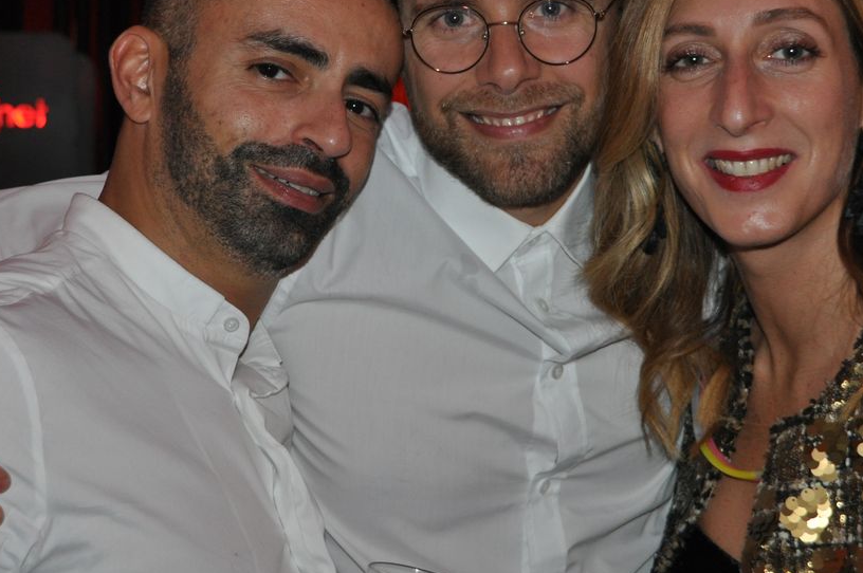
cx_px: 459
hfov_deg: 25.4
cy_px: 154
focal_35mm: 80
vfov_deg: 16.9
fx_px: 1915
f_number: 4.5
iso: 800
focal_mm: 34
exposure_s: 1/60
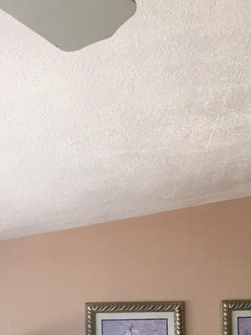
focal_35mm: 93
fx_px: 899
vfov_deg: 19.9
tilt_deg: -1.4
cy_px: 397
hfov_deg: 15.8
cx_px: 173
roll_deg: +1.2
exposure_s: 1/15
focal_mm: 4.15
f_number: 2.2
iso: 32
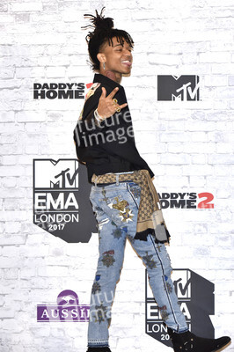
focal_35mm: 120
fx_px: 1172
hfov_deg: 11.4
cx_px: 117
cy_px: 176
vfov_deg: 17.1
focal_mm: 120
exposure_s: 1/250
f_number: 6.3
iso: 2000
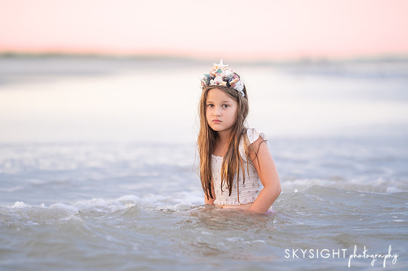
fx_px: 2365
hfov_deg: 9.9
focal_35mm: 209
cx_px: 209
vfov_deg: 6.6
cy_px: 140
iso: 640
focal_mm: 200
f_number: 2.8
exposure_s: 1/200
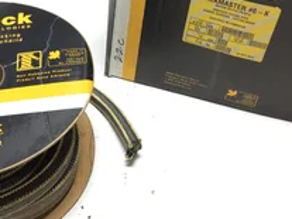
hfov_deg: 32.1
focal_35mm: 60
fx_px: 506
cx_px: 110
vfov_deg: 24.1
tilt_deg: -41.7
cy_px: 51
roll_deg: -3.8
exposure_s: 1/60
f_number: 2.4
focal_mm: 3.3
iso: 25
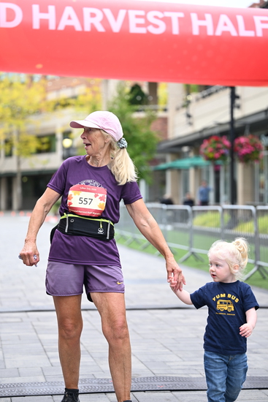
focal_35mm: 82
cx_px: 134
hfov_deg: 16.7
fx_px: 915
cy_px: 201
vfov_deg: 24.8
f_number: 2.8
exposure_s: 1/1000
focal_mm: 82
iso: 400
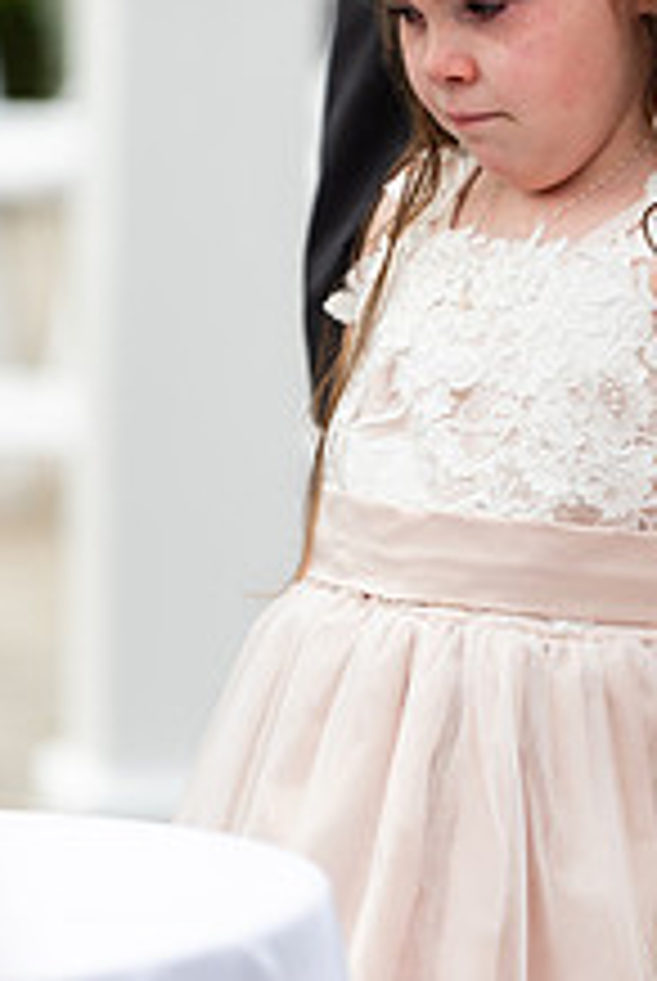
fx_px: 11242
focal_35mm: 412
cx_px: 522
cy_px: 315
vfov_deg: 5.0
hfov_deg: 3.3
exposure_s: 1/800
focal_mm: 200
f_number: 2.8
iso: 64
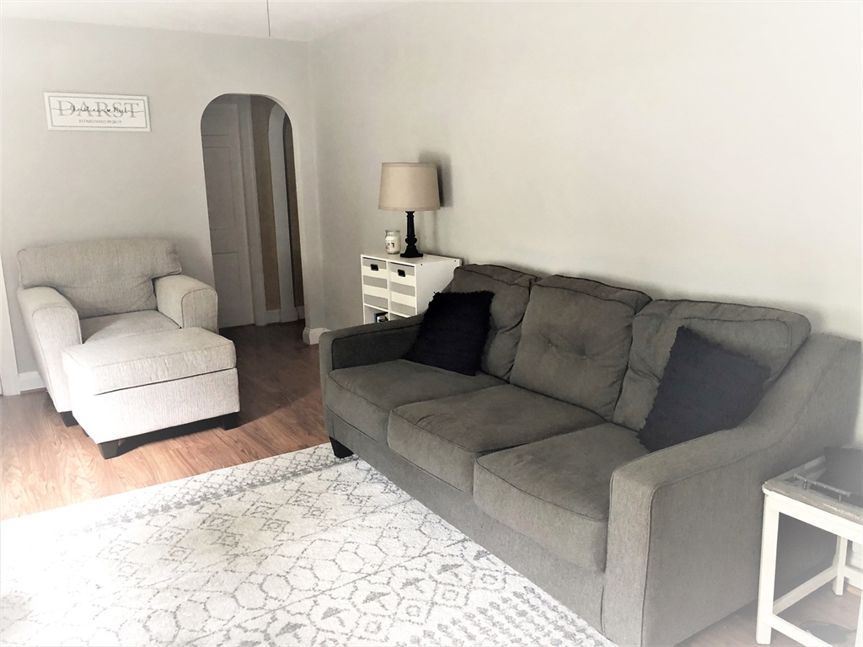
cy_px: 324
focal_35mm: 28
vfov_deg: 49.7
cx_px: 432
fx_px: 698
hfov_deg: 63.4
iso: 100
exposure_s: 1/15
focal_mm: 4
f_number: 1.8
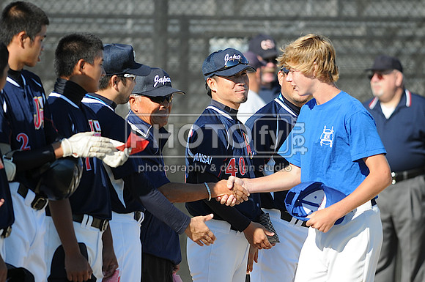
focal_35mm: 450
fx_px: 5305
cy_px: 141
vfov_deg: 3.0
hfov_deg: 4.6
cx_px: 212
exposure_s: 1/1000
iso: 200
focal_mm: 300
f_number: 4
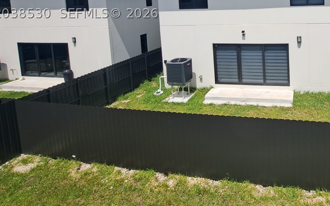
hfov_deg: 64.8
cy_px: 13
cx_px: 273
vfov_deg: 44.0
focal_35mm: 25
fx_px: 225
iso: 50
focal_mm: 1.74
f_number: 2.2
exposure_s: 1/667
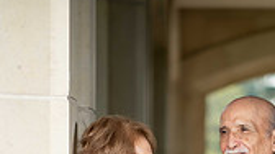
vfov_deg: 4.9
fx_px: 1741
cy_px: 344
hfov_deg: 9.0
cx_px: 219
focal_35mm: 239
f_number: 2.2
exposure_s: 1/1250
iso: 200
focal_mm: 85
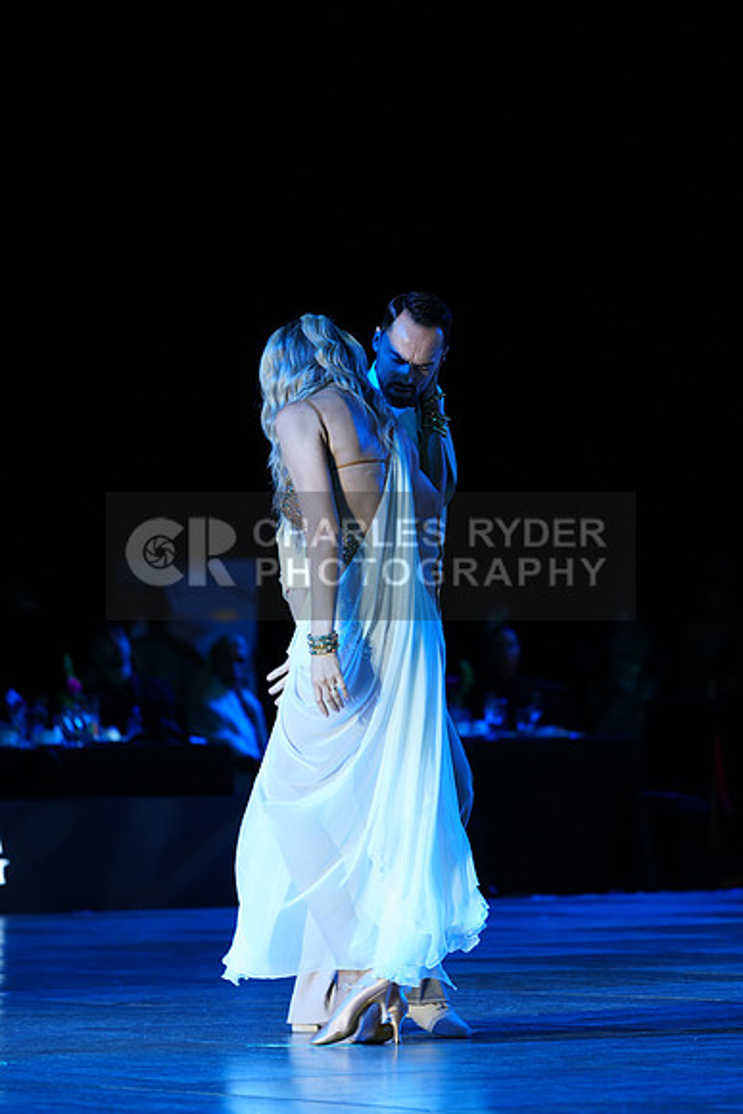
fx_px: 6187
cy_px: 557
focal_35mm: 200
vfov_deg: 10.3
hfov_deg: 6.9
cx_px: 372
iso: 640
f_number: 4
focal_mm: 200
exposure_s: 1/250
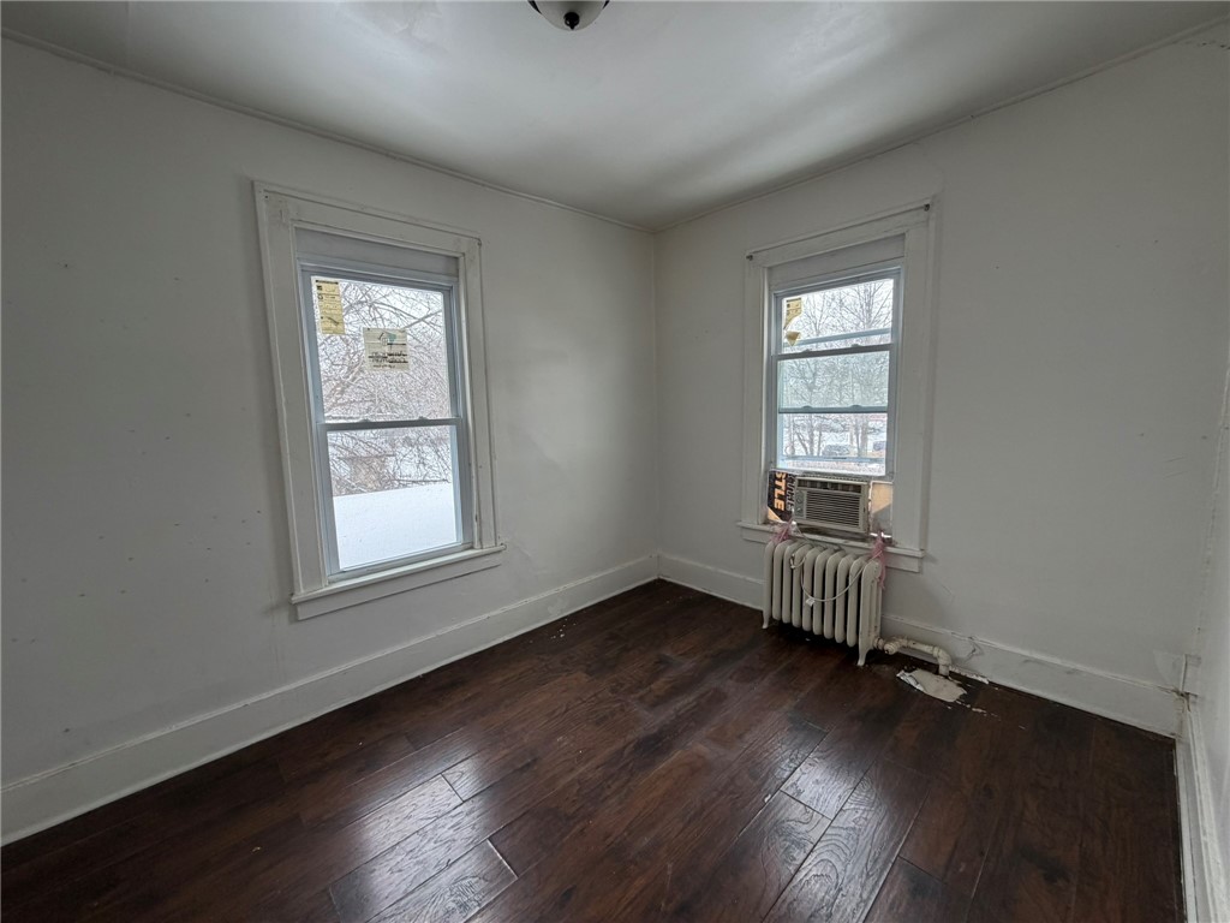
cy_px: 462
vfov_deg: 85.7
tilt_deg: -7.2
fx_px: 497
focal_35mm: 14
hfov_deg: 102.1
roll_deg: +1.4
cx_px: 615
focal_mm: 2.22
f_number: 2.2
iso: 125
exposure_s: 1/121
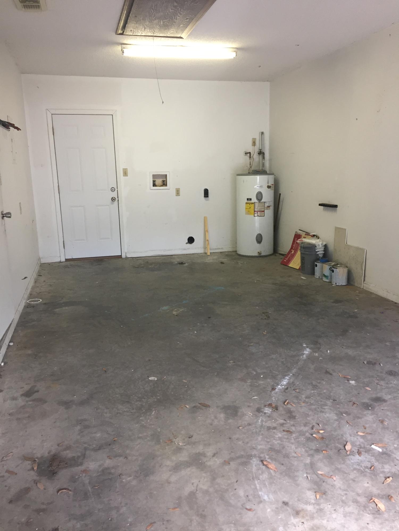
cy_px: 266
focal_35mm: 29
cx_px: 200
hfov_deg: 48.2
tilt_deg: -11.1
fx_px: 446
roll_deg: +0.8
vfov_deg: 61.7
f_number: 2.2
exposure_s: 1/30
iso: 80
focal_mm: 4.15
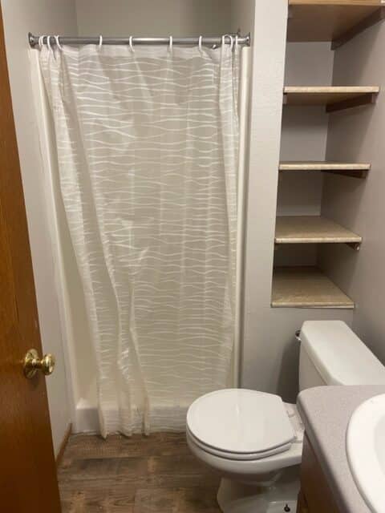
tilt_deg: -14.4
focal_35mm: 26
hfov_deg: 53.1
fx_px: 386
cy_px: 256
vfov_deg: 67.3
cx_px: 192
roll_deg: -0.4
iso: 80
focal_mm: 4.2
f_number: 1.6
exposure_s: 1/60
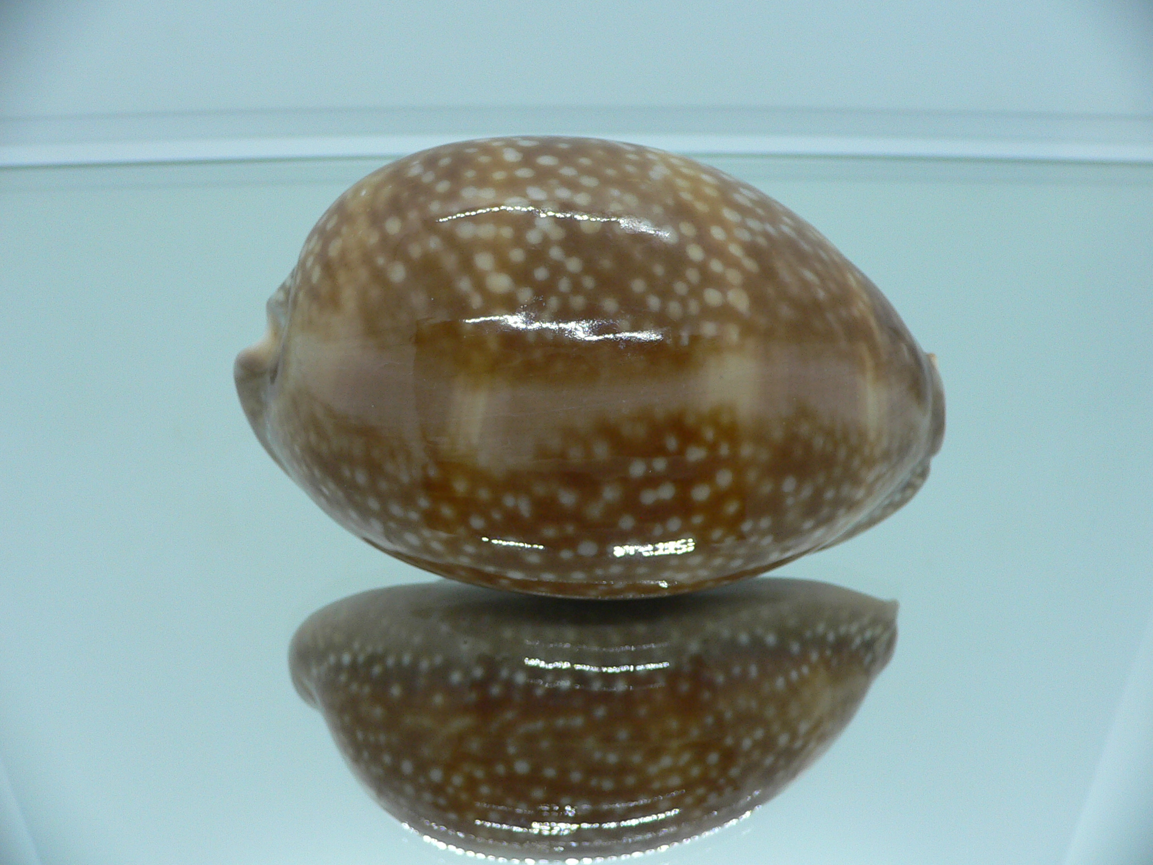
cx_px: 576
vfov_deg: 40.7
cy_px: 432
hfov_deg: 52.6
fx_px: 1166
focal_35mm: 35
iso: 100
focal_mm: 4.6
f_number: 2.8
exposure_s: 1/60
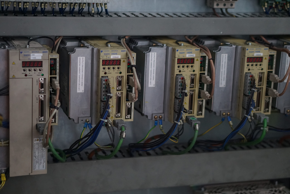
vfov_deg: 18.2
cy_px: 97
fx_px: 604
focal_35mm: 75
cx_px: 145
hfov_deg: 27.0
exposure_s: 1/100
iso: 1250
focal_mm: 50
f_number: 1.8
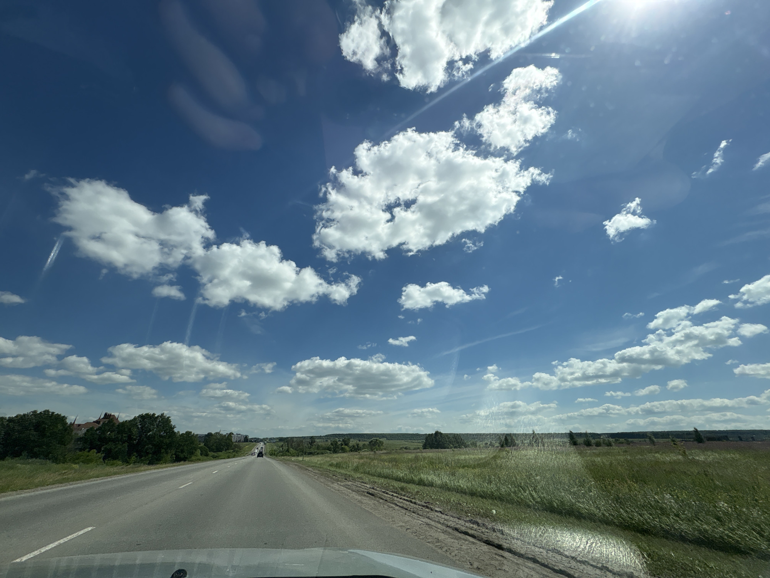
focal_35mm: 14
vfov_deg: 85.7
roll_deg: +1.7
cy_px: 289
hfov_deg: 102.1
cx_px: 385
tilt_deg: +31.4
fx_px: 311
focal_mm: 2.22
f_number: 2.2
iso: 50
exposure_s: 1/4926
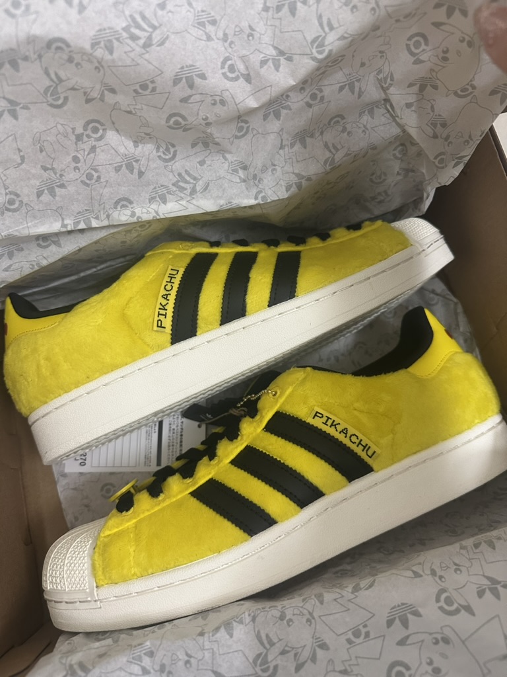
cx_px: 254
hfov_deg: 56.8
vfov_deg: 71.6
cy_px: 338
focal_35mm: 24
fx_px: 469
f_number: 1.78
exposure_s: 1/60
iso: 400
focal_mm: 6.86
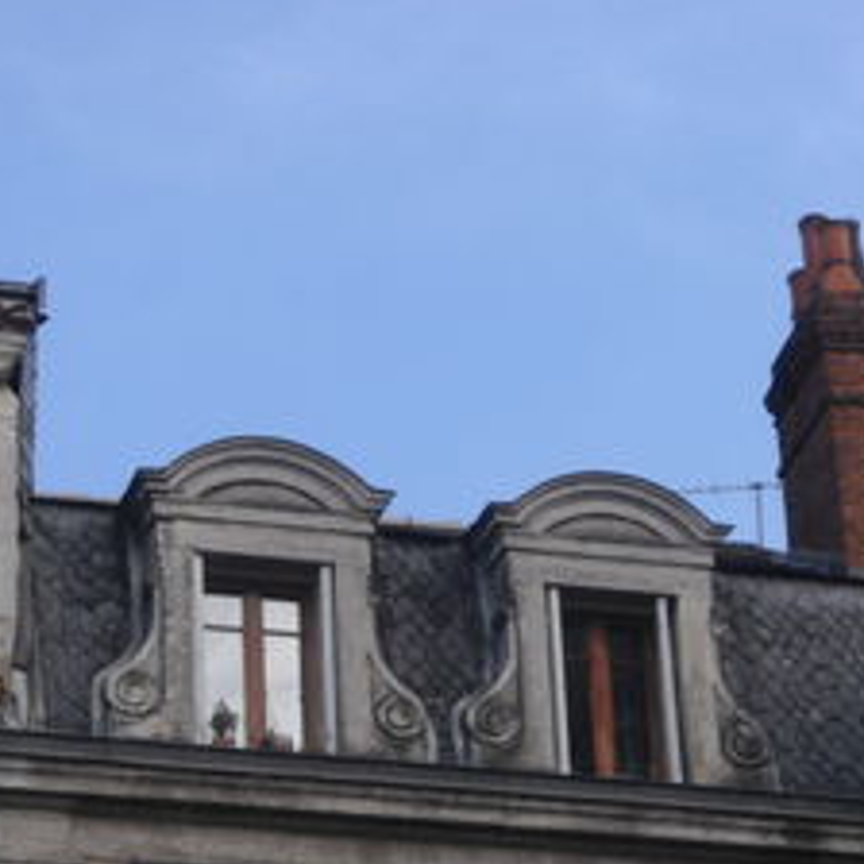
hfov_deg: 11.6
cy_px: 467
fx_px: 4236
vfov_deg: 11.6
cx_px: 428
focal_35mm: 150
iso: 64
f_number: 5.4
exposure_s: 1/250
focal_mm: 15.81
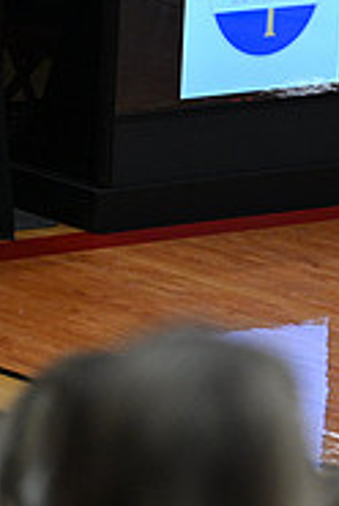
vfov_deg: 4.5
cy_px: 34
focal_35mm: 454
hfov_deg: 3.0
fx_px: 6388
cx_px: 790
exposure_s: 1/400
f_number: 4
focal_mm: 145
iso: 4000
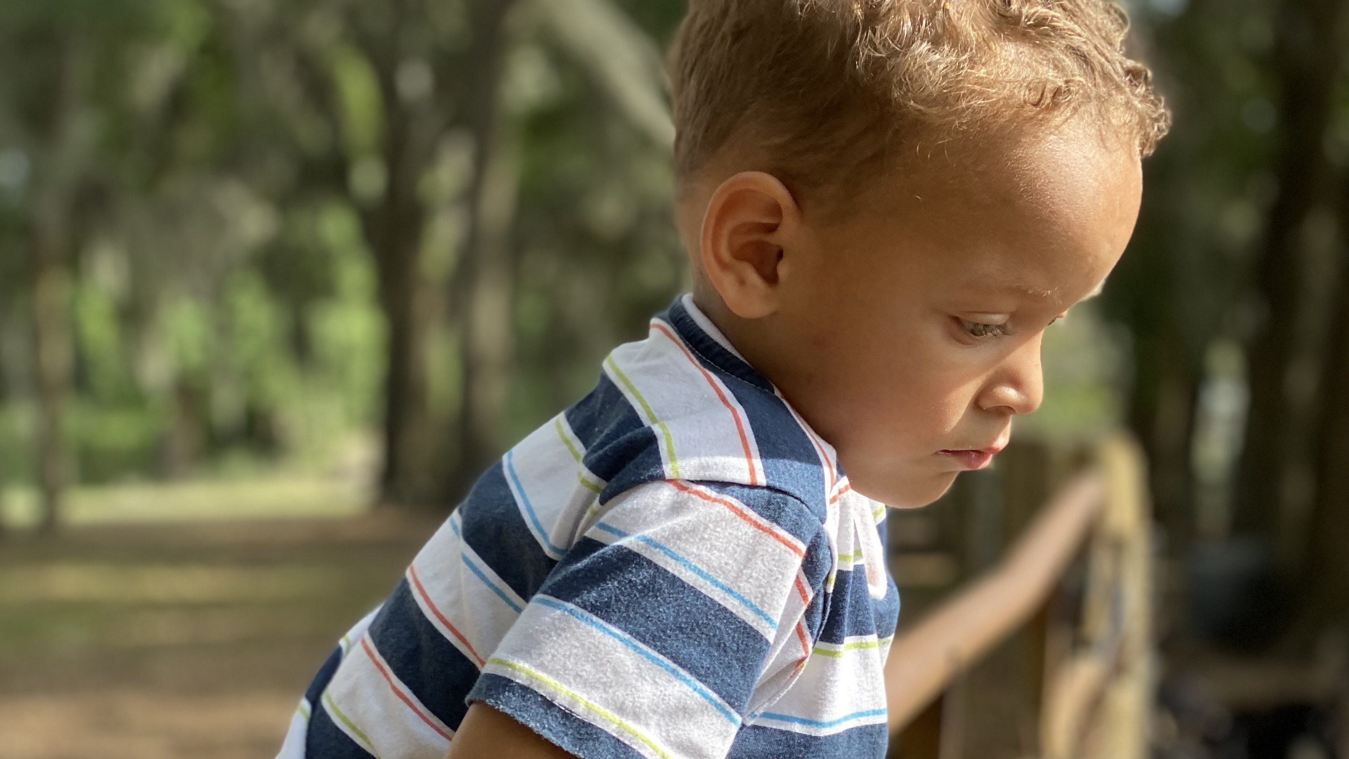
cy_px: 609
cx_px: 678
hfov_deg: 27.9
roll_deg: +0.1
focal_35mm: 76
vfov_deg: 15.8
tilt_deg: -3.6
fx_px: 2719
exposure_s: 1/202
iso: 20
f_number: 2
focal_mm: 6
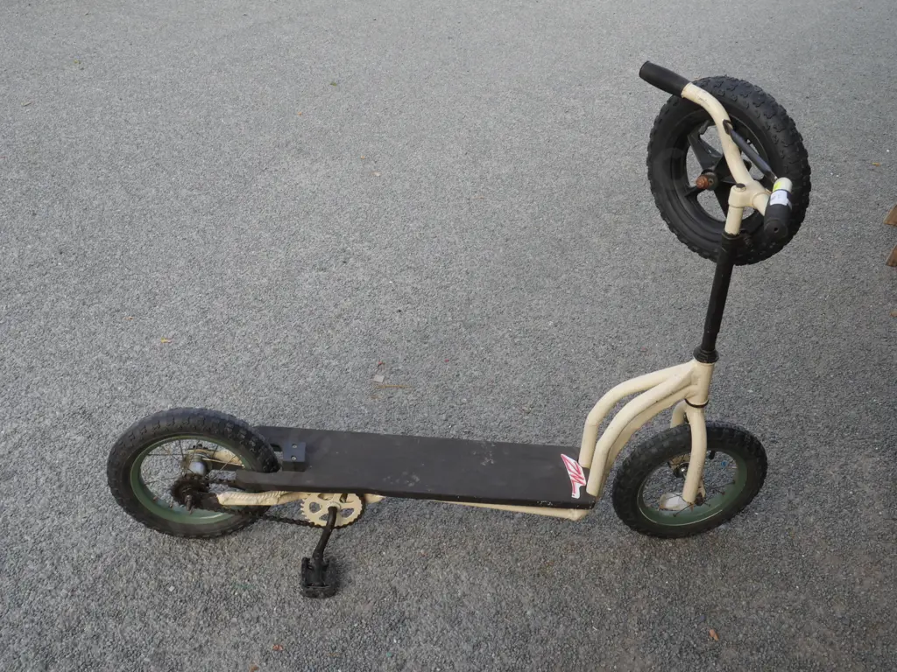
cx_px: 448
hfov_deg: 49.0
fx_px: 985
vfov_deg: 37.7
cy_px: 336
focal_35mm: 38
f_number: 10
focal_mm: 19
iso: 320
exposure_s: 1/60
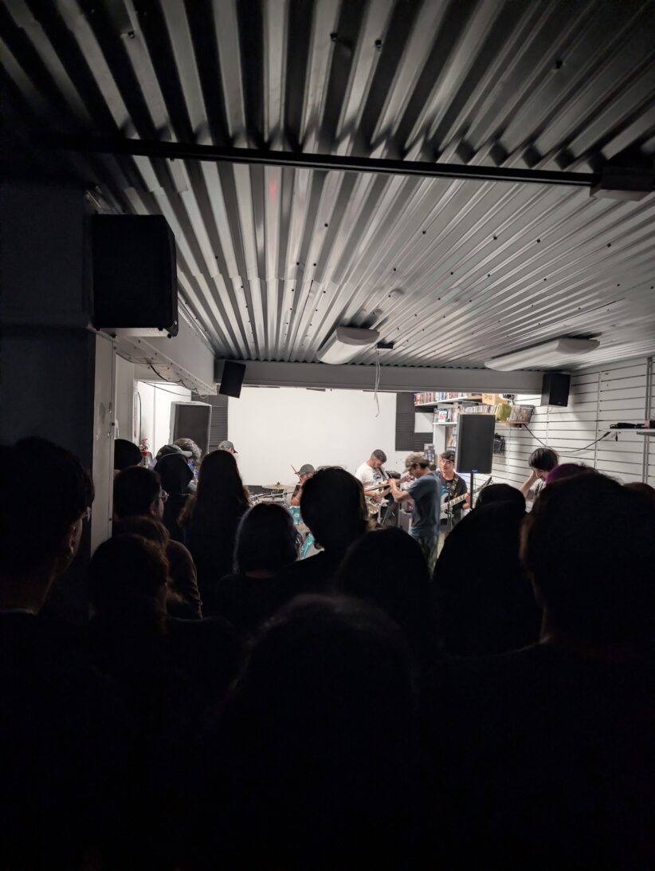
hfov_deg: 56.9
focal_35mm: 24
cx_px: 328
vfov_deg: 71.5
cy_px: 436
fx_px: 604
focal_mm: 6.9
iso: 301
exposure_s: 1/60
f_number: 1.68
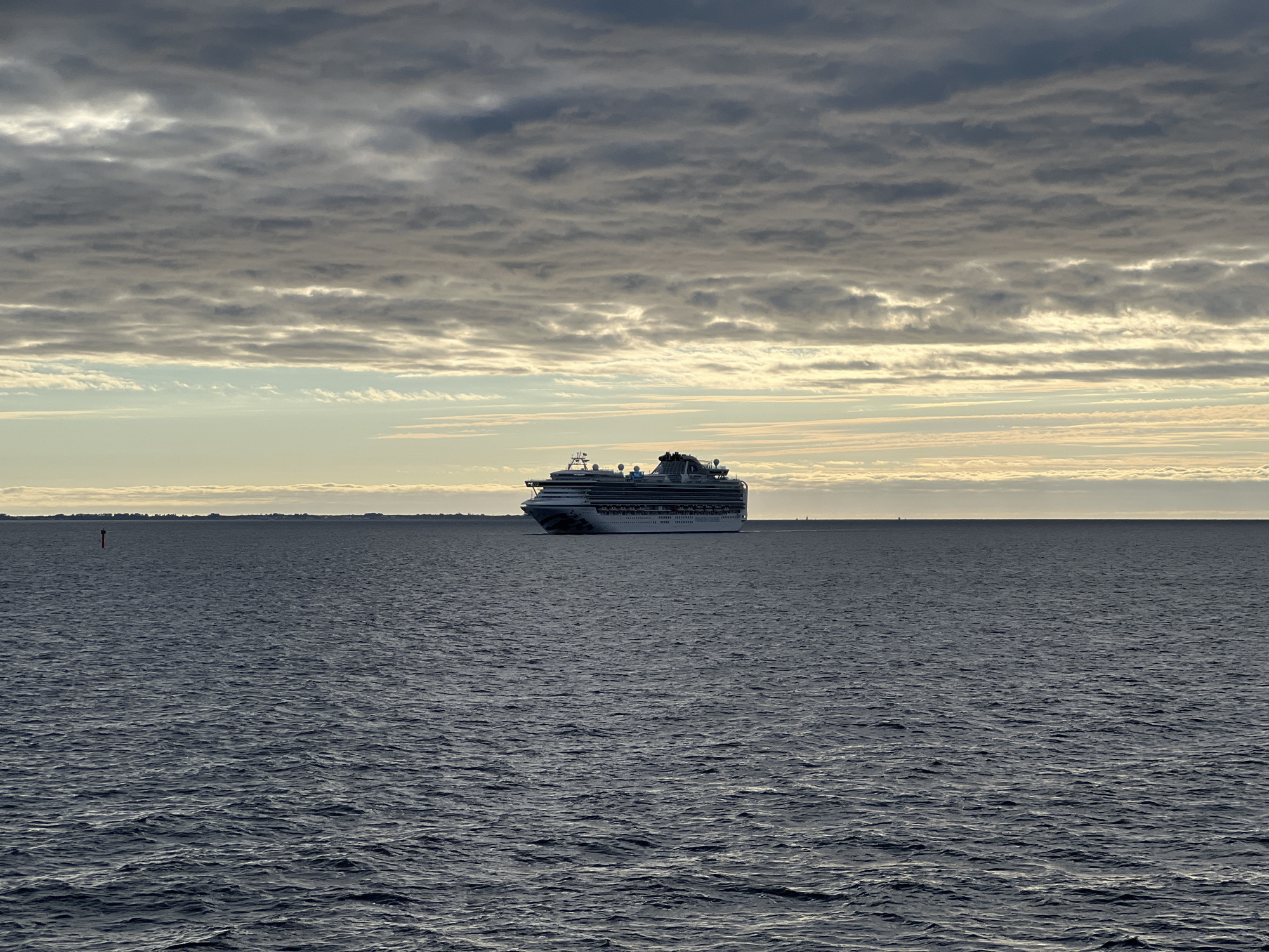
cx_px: 634
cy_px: 476
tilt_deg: +0.8
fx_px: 2823
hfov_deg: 25.3
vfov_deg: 19.1
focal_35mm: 77
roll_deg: +0.6
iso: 32
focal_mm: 9
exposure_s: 1/1449
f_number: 2.8
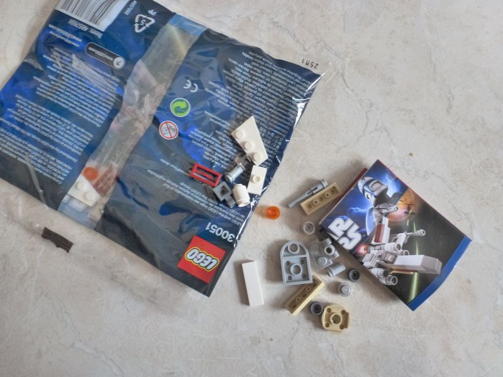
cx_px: 252
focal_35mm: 24
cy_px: 188
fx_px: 349
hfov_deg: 71.6
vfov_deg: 56.8
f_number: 3.3
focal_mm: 4.3
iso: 400
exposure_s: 1/3.2
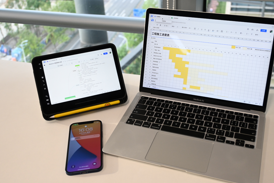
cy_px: 84
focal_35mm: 42
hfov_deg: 46.8
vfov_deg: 32.2
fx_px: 316
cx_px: 150
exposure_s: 1/125
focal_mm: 25
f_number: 4.5
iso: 500
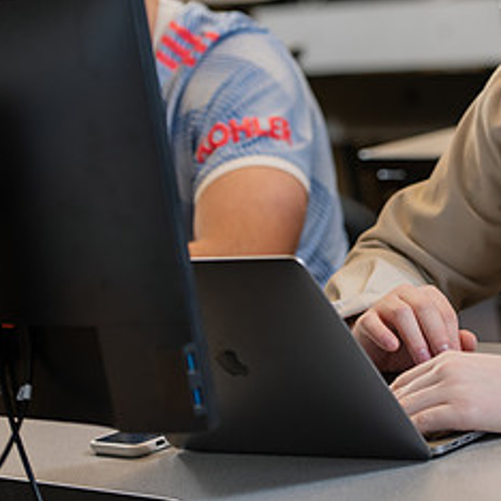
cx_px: 435
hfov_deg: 9.0
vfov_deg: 9.0
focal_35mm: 194
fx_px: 3177
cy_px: 89
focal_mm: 92
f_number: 3.5
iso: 640
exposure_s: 1/160
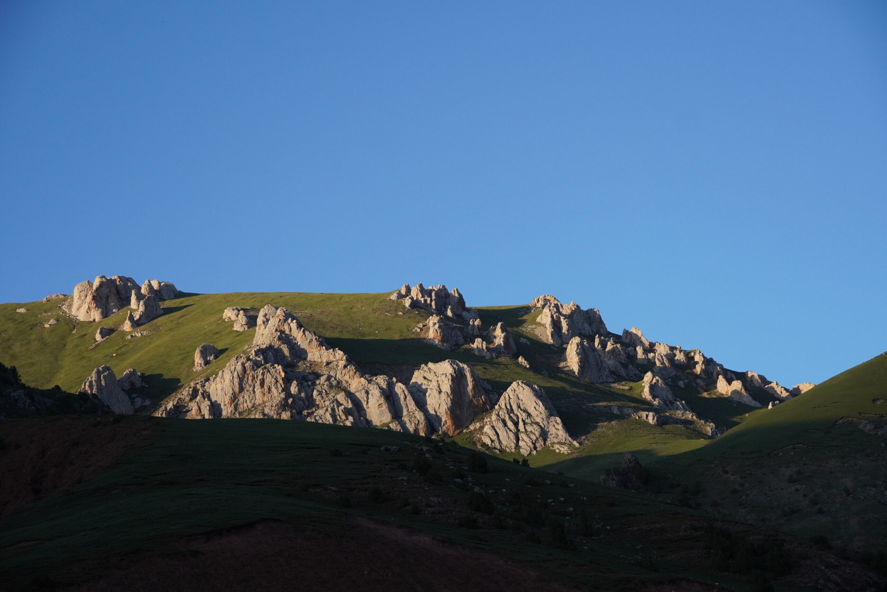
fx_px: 1997
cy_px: 296
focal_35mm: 81
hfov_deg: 25.0
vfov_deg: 16.9
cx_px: 444
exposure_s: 1/1000
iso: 800
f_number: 5.6
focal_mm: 54
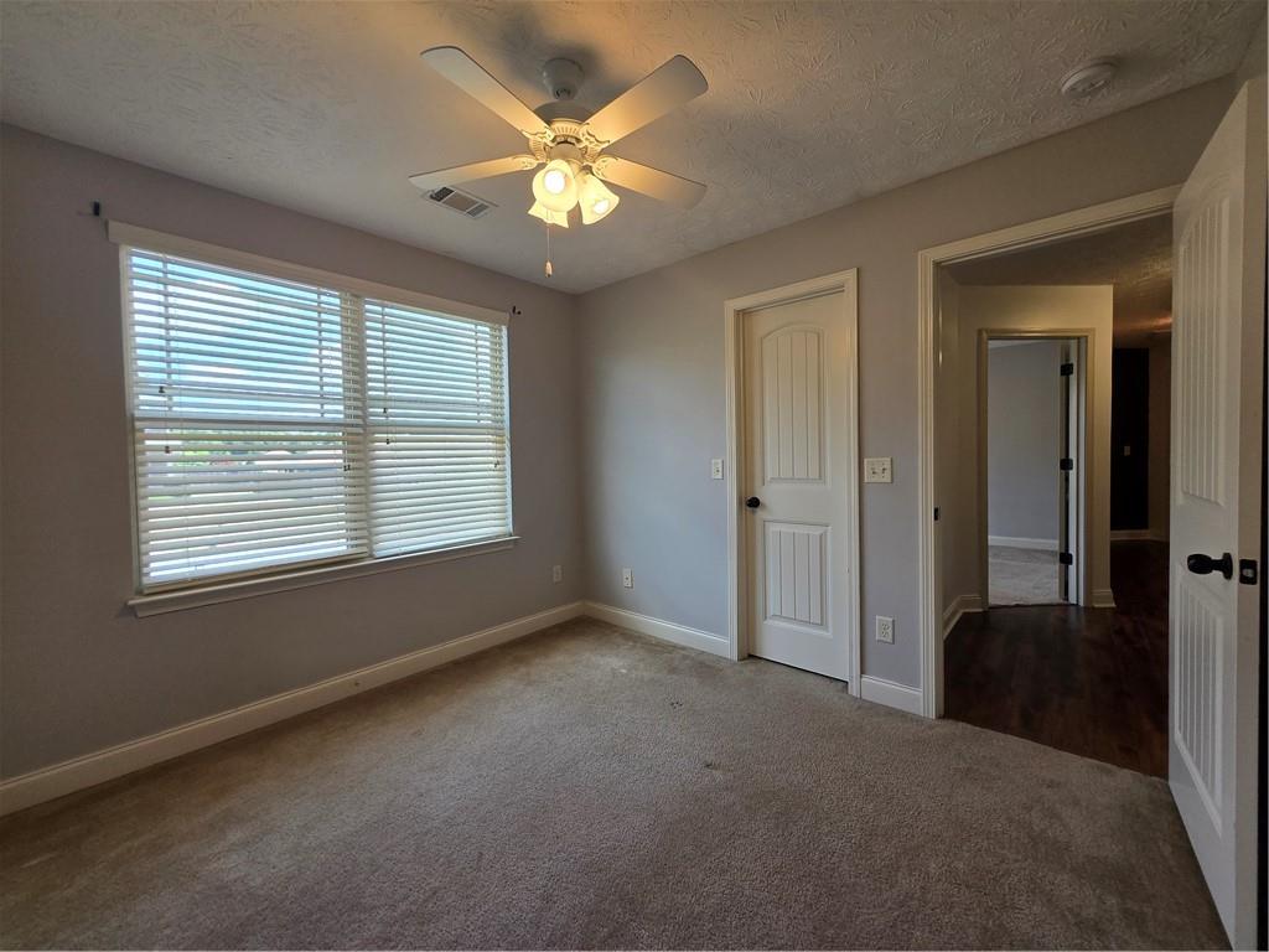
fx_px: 477
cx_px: 634
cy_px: 476
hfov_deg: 106.2
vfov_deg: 89.9
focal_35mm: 13
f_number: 2.2
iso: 32
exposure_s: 1/60
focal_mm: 1.7
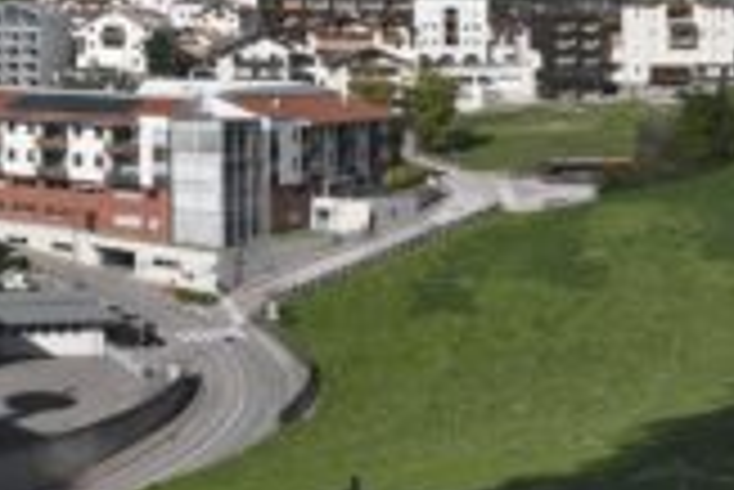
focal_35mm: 59
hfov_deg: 31.3
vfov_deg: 22.4
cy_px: 38
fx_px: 1204
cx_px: -9
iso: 125
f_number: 11
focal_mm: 24
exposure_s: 1/320
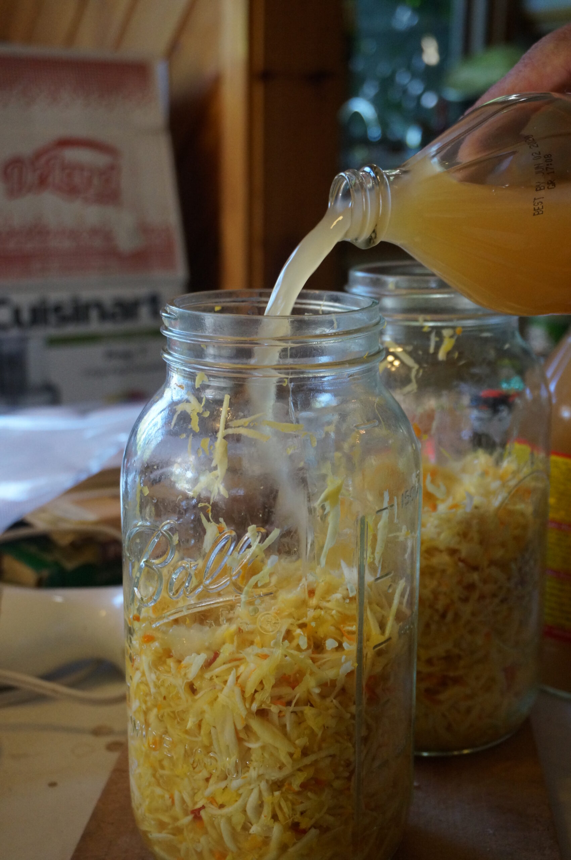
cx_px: 286
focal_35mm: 46
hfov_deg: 28.9
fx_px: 1109
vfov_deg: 42.4
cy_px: 430
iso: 1600
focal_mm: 31
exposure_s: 1/160
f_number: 5
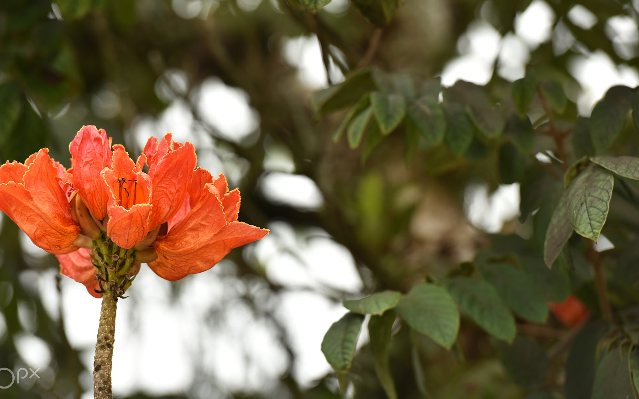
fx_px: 4058
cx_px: 292
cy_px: 195
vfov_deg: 5.6
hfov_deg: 9.0
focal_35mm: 233
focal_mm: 200
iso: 125
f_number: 4.5
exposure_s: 1/200
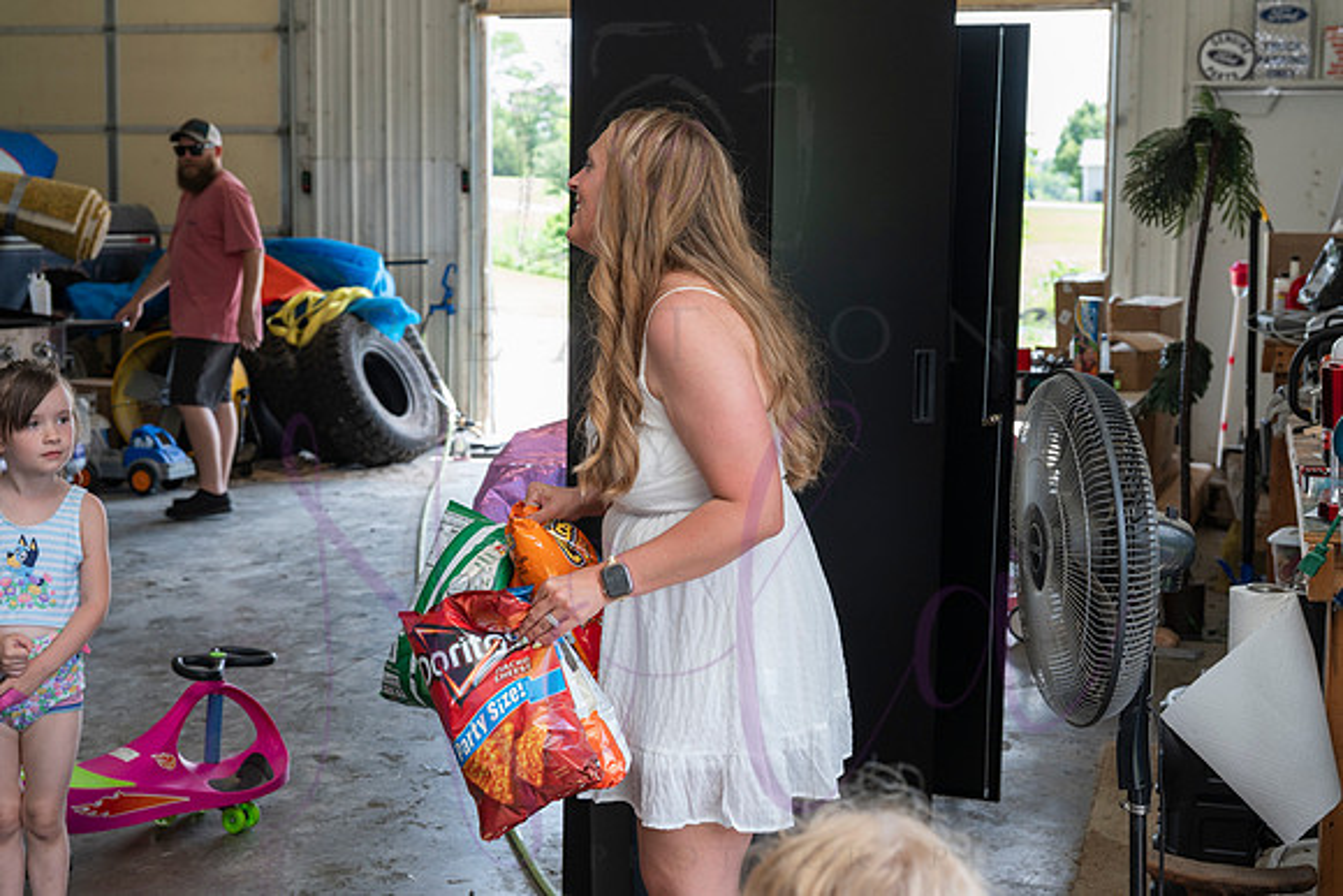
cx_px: 690
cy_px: 436
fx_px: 1930
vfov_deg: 26.1
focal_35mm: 52
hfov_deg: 38.4
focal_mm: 49
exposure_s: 1/200
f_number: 5.6
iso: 400
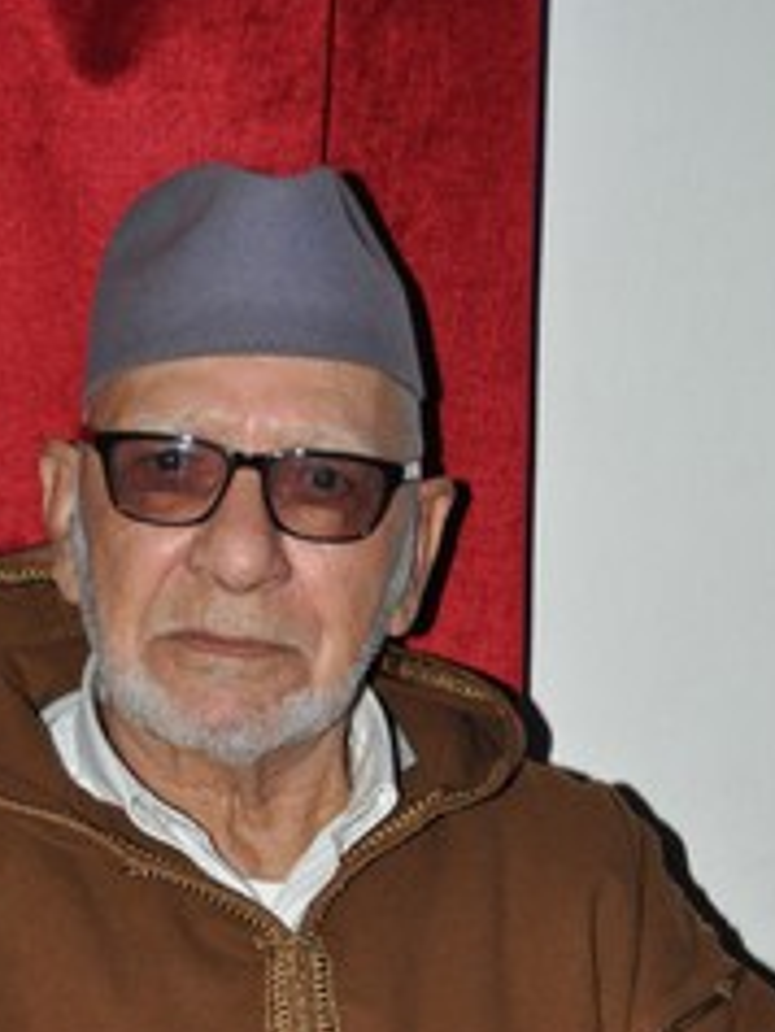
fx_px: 3102
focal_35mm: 104
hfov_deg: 14.2
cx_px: 233
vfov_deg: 18.5
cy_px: 958
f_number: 4.8
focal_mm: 38
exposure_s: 1/60
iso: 800
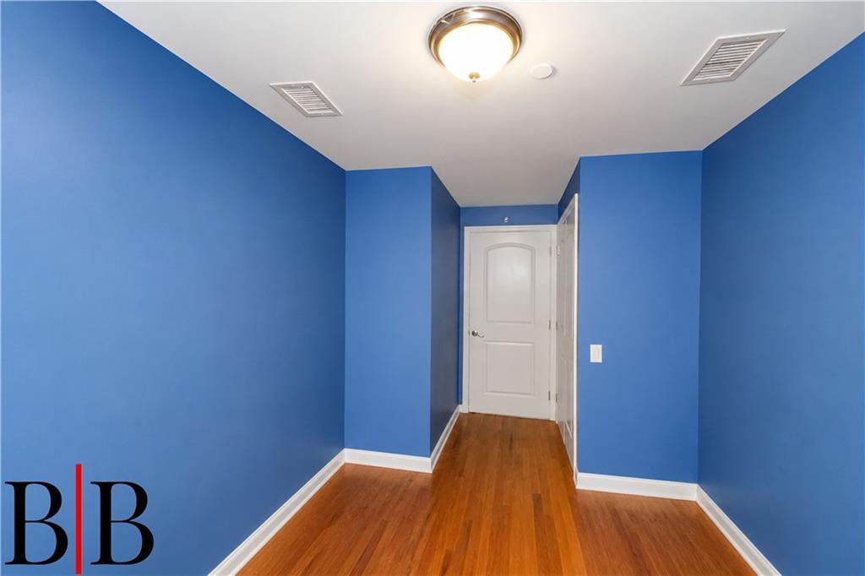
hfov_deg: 100.4
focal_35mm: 15
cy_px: 288
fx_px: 360
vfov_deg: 77.3
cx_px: 432
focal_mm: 10
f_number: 7.1
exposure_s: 1/60
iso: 2000
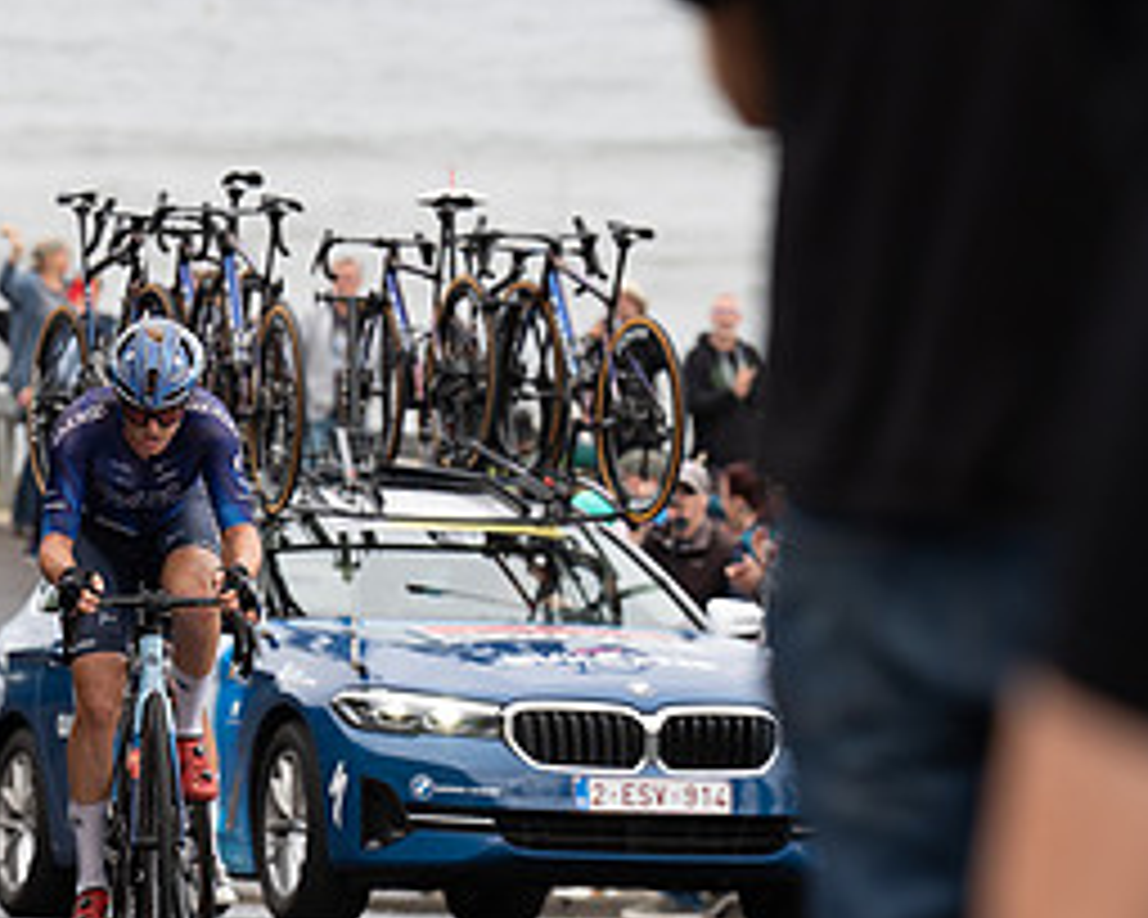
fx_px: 11450
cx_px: 54
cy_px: 538
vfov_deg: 4.6
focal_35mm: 337
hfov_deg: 5.7
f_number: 3.5
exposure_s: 1/1000
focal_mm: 158
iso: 320
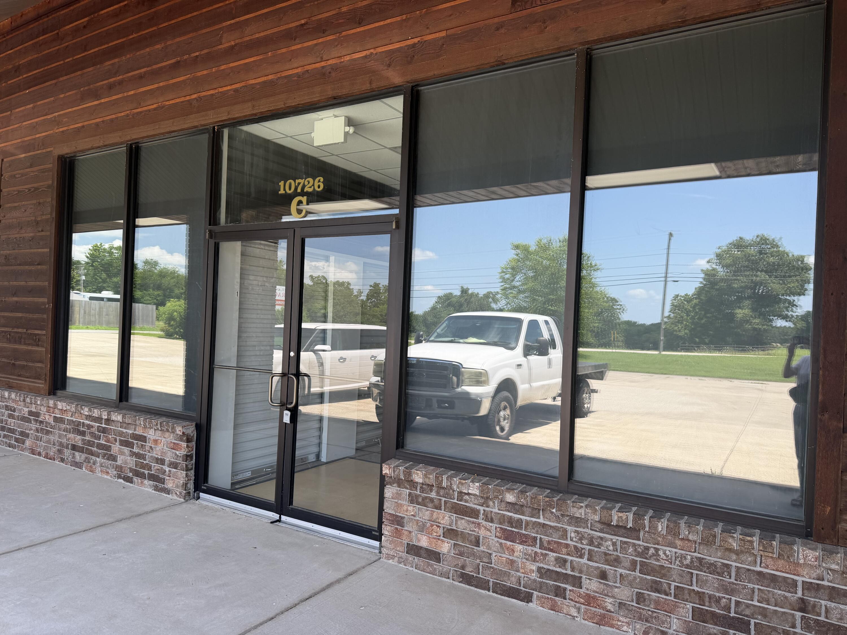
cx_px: 424
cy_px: 318
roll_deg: -2.4
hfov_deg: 71.6
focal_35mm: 24
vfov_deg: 56.8
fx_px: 587
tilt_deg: +0.2
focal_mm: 6.76
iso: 80
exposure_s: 1/665
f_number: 1.78
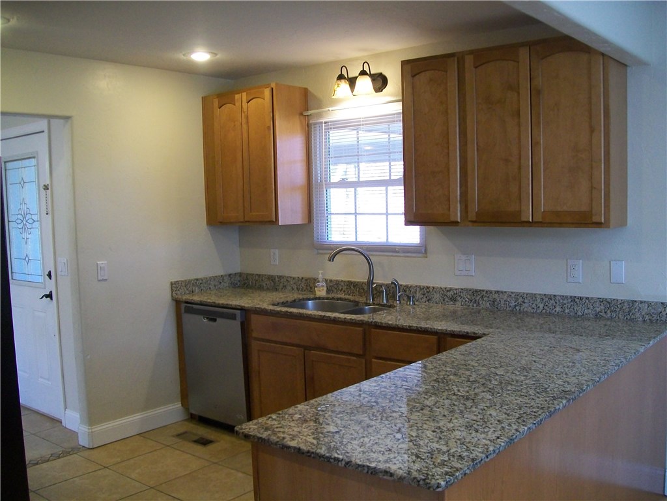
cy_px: 250
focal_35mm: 34
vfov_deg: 41.8
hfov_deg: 54.0
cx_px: 334
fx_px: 655
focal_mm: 6.1
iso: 160
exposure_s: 1/30
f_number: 2.7
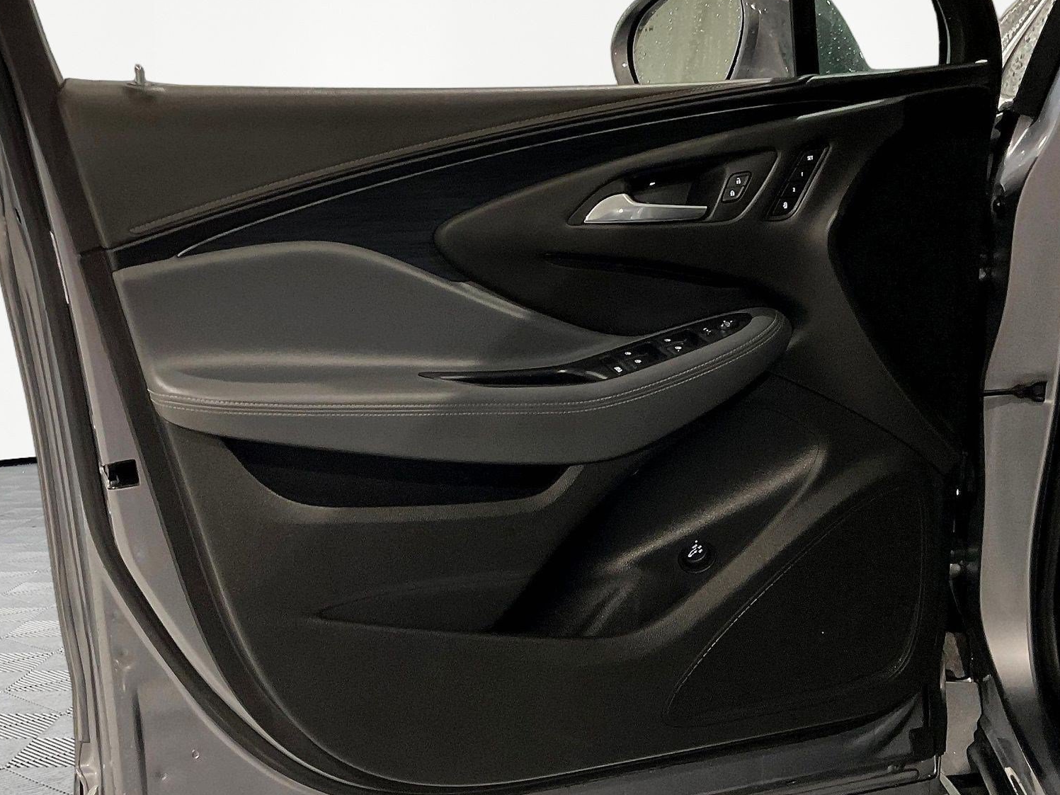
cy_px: 416
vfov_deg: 45.4
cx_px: 559
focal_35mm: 31
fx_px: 949
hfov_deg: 58.3
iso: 200
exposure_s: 1/40
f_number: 1.8
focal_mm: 3
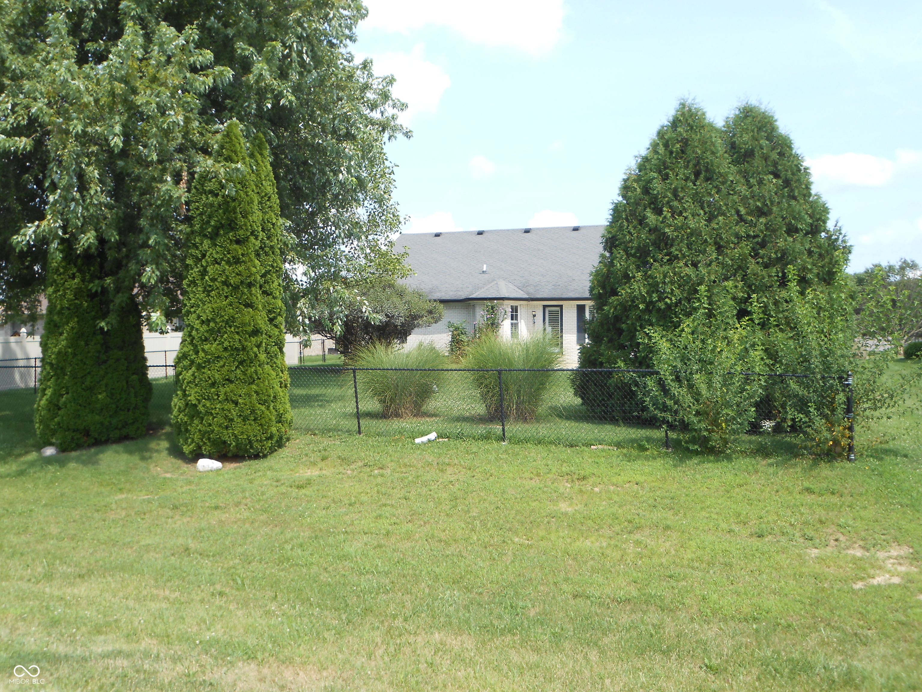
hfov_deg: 54.0
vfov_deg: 41.8
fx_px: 906
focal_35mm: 34
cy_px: 346
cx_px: 461
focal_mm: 6
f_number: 3.9
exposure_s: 1/320
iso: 80
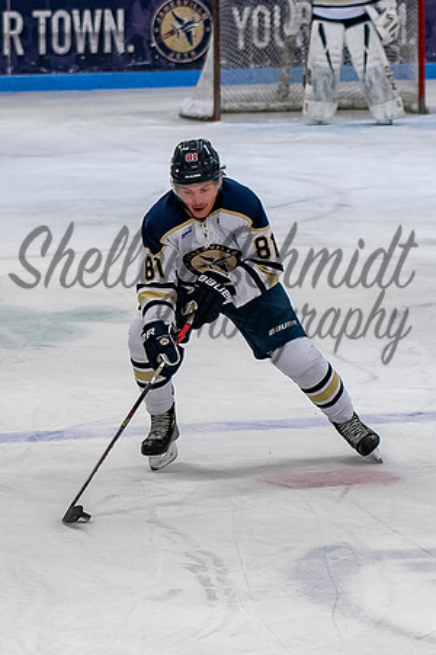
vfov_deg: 8.5
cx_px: 179
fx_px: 4384
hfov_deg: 5.7
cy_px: 293
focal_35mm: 241
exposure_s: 1/800
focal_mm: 70
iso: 2000
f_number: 3.2
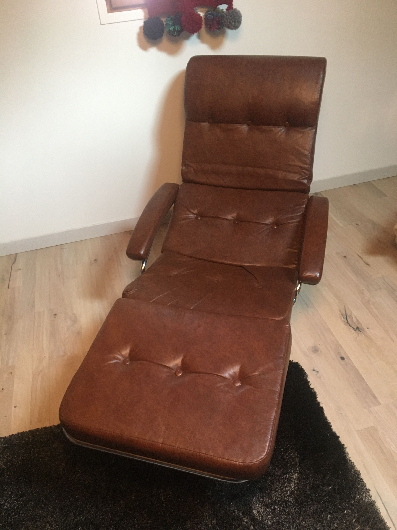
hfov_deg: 48.2
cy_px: 265
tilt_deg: -37.5
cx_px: 198
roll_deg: +6.7
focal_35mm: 29
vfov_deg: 61.7
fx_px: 443
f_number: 2.2
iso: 200
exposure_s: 1/20
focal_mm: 4.15
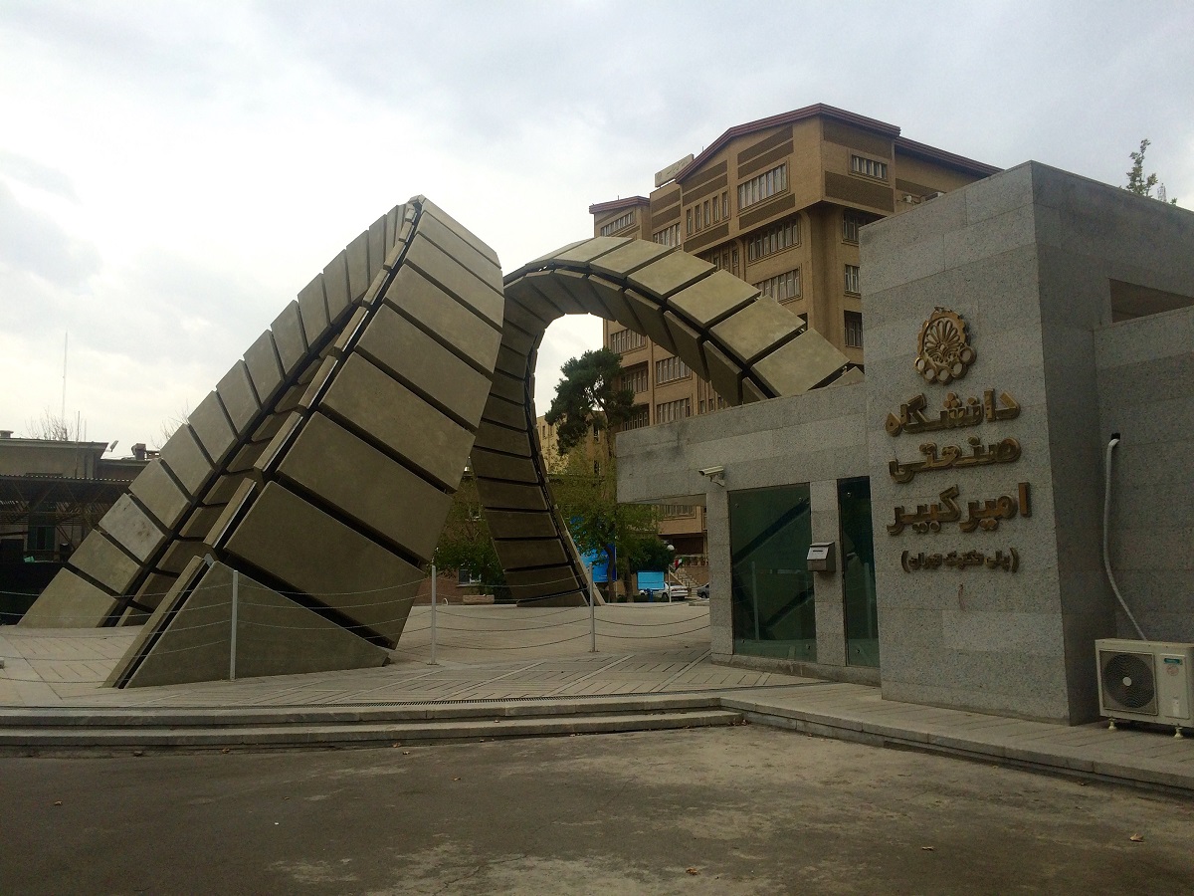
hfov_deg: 61.7
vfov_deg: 48.2
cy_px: 448
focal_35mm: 29
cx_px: 597
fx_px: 1000
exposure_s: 1/1244
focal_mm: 4.15
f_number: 2.2
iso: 32
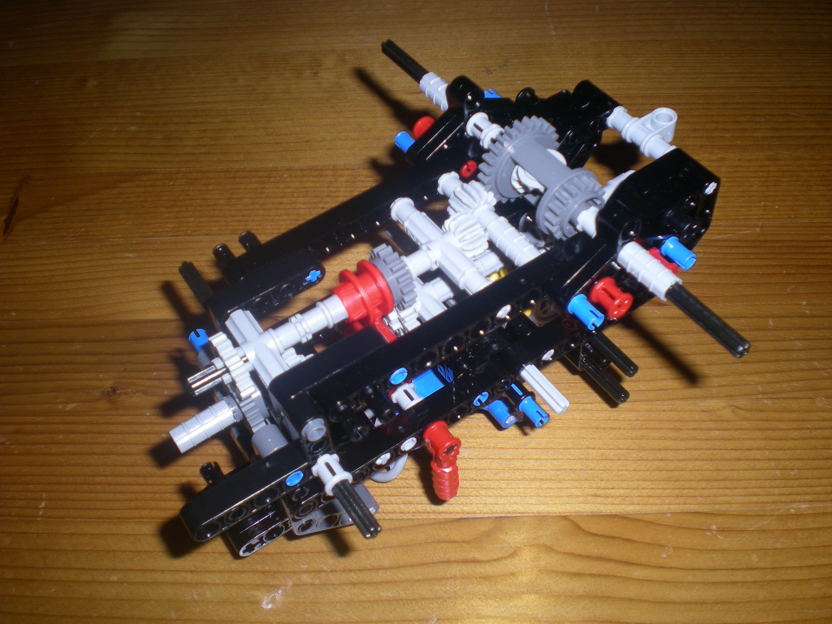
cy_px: 312
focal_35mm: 38
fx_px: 913
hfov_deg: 49.0
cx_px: 416
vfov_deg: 37.7
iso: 50
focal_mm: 6.3
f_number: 3.1
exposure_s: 1/60
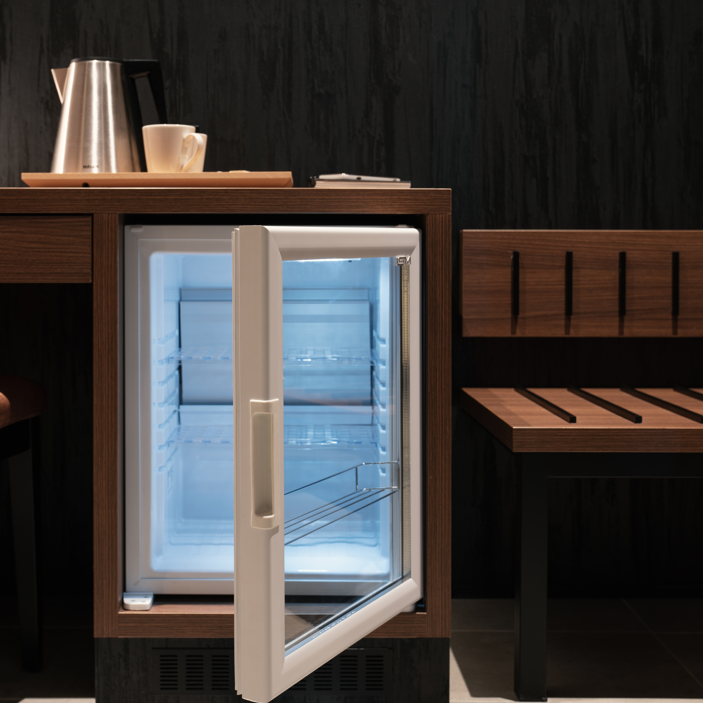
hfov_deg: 36.5
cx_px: 251
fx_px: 1057
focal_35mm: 46
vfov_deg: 36.8
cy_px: 364
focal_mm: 33
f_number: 5
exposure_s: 1
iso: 100
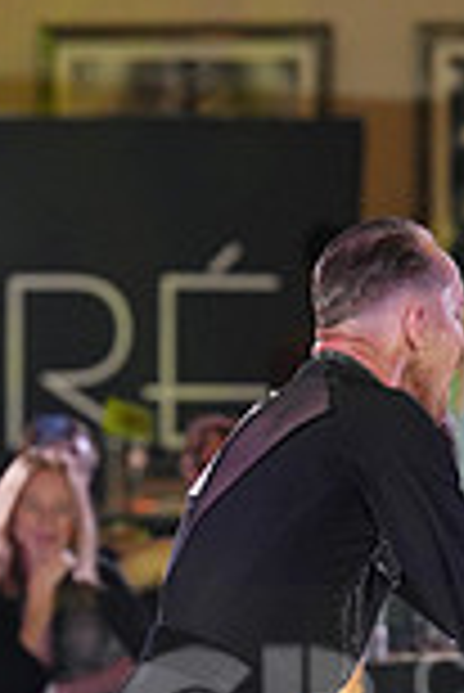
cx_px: 691
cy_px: 738
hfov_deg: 2.4
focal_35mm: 565
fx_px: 10898
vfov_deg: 3.6
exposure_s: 1/400
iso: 1250
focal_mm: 150
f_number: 4
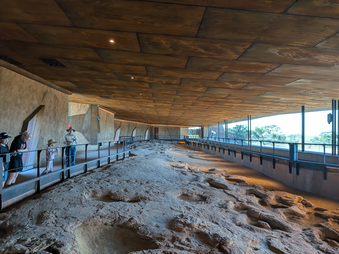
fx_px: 235
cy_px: 127
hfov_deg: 71.6
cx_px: 170
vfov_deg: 56.8
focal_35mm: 24
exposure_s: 1/100
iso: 52
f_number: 1.7
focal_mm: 4.53
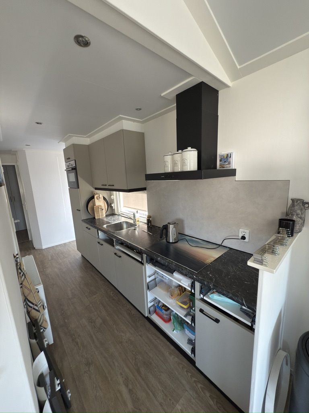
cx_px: 154
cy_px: 206
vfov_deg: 102.1
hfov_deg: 85.7
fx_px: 167
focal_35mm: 14
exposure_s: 1/30
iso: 100
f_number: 2.2
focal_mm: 2.22
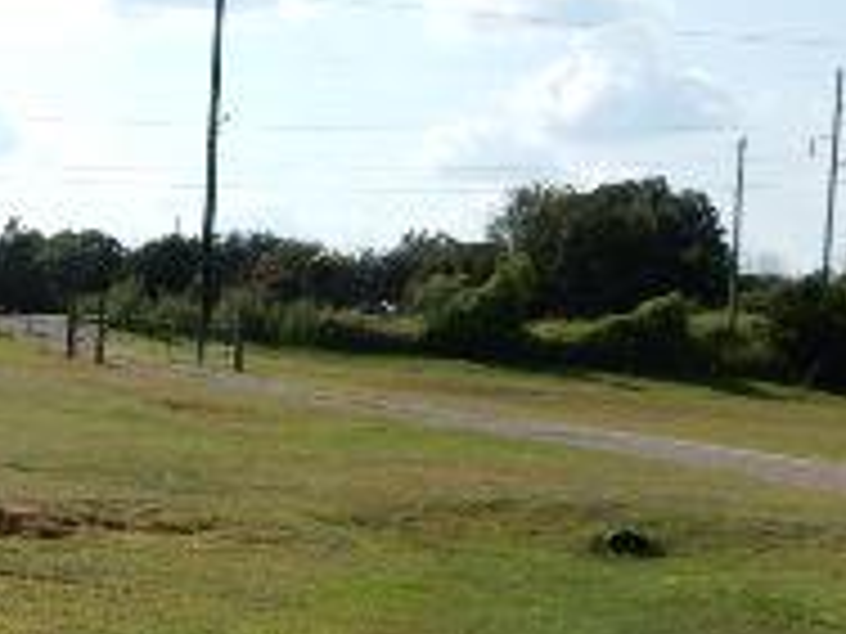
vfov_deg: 17.3
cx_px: -297
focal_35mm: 85
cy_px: 450
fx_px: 2077
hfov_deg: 20.7
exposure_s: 1/1600
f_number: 3.7
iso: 125
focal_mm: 4.5
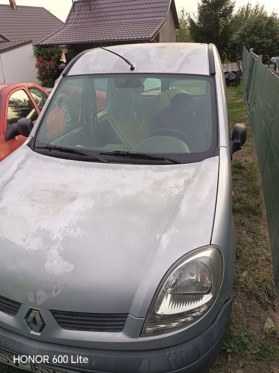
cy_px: 186
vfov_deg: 71.6
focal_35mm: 24
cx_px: 140
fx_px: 258
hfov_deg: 56.7
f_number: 1.75
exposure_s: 1/100
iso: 338
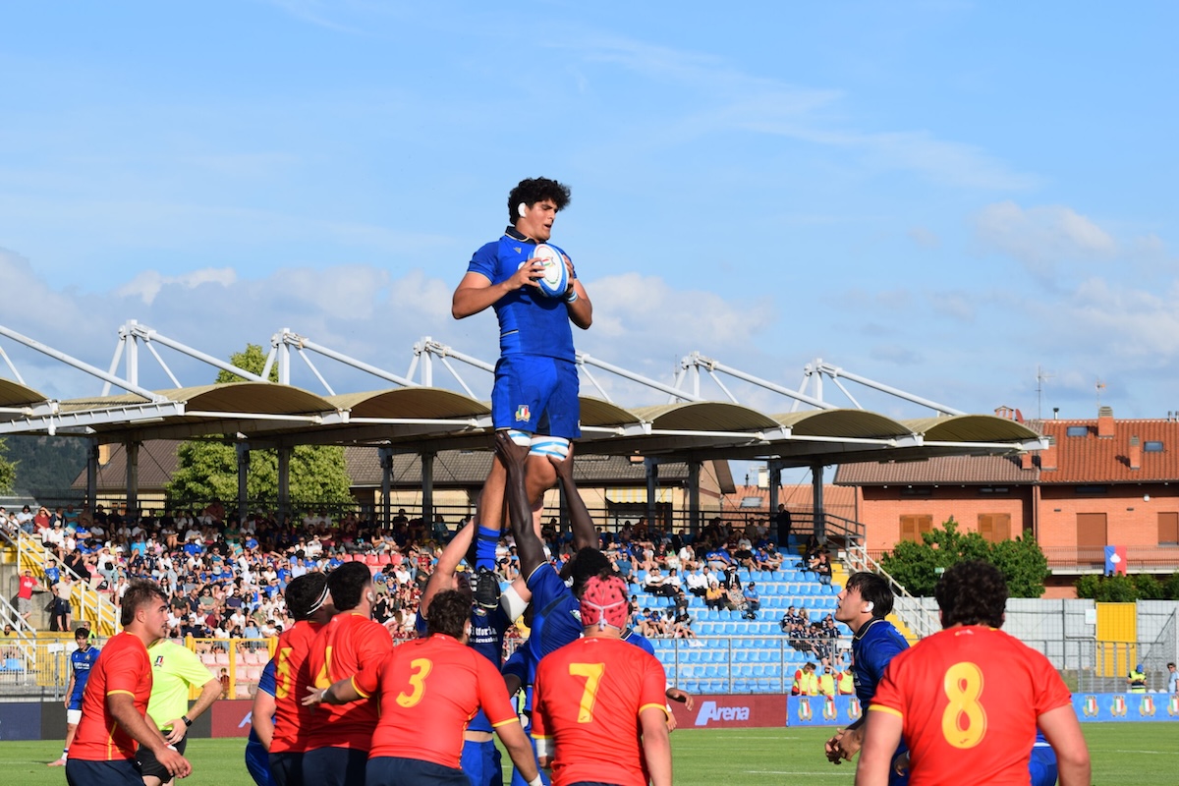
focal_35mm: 120
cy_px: 393
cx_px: 590
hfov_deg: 17.1
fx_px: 3930
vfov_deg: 11.4
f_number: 6.3
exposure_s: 1/800
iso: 200
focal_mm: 80
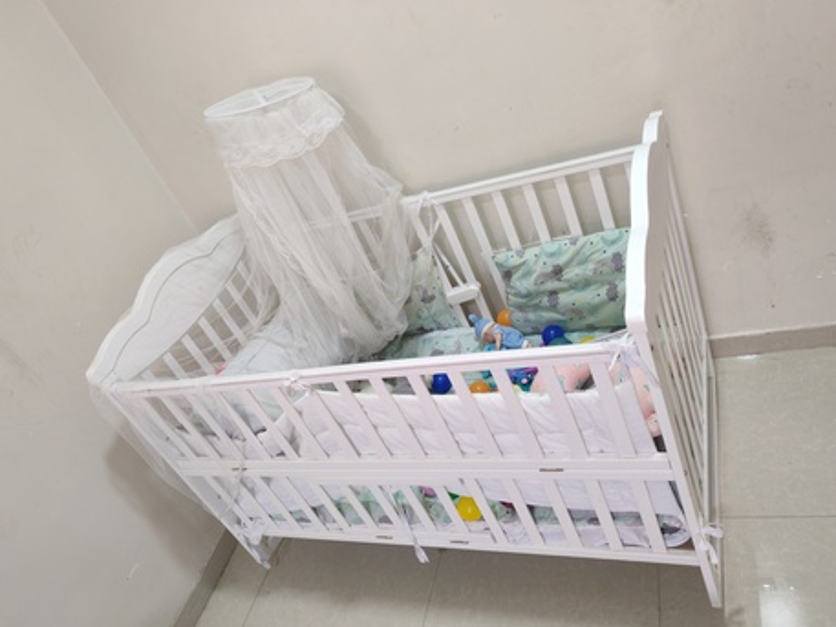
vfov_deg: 51.4
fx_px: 652
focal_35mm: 27
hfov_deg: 65.3
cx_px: 418
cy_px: 314
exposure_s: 1/33
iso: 640
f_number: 1.95
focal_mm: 5.52
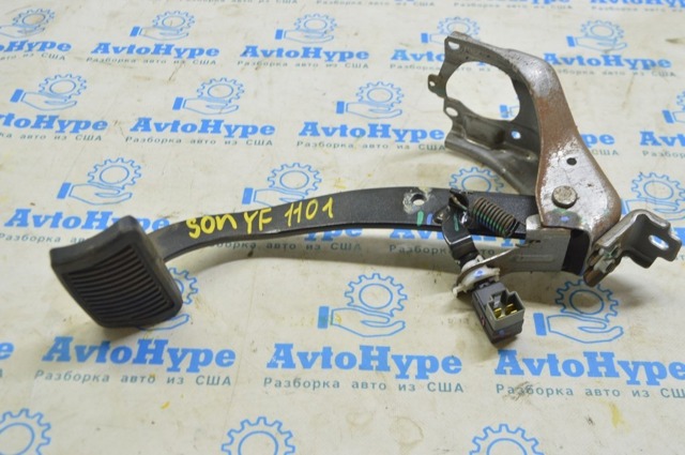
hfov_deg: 45.0
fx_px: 827
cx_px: 342
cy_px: 228
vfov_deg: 30.8
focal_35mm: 44
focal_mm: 29
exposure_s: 1/20
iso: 400
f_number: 5.6
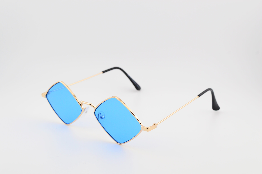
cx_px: 131
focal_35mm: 60
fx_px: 436
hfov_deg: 33.4
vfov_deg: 22.6
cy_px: 87
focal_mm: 40
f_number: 11
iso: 200
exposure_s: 1/125
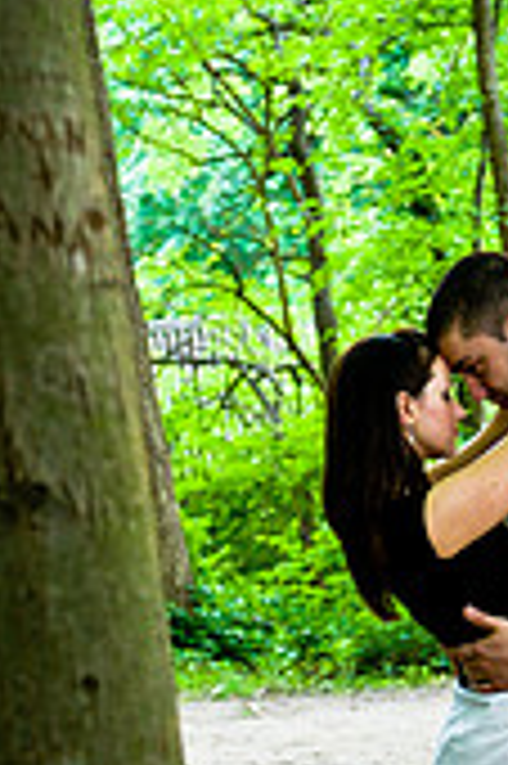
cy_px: 504
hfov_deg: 12.9
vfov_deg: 19.2
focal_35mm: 106
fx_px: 2248
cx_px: 344
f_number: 3.2
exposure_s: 1/100
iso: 800
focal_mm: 40
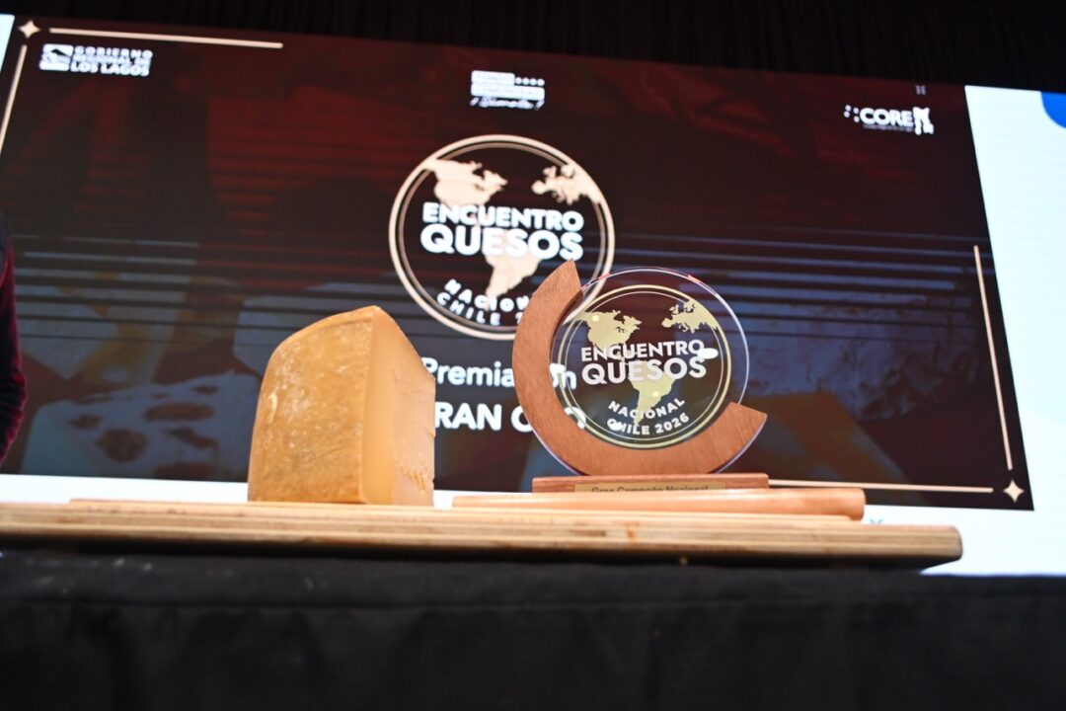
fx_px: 888
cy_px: 356
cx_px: 533
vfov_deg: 43.6
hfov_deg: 61.9
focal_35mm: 30
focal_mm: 20
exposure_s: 1/125
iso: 1600
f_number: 3.8
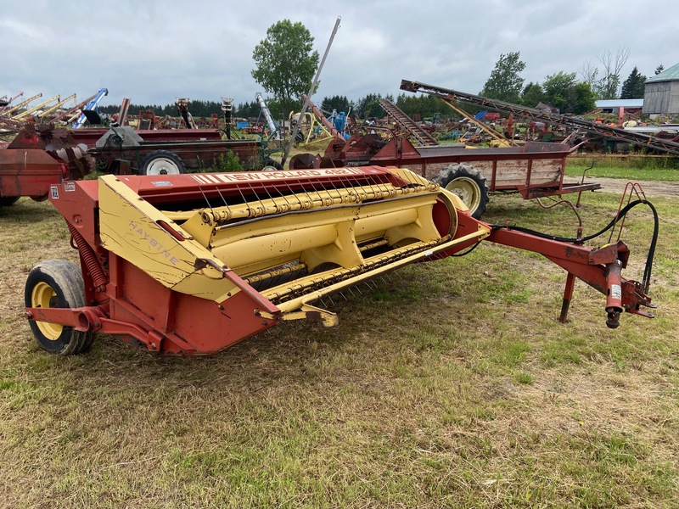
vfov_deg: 53.1
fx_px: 510
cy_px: 254
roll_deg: -0.3
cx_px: 340
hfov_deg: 67.3
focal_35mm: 26
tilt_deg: -15.6
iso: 32
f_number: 1.8
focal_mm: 4.25
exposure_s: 1/772
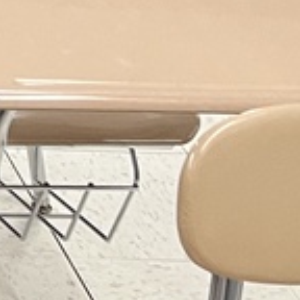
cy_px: -275
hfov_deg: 8.7
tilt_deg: -20.1
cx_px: -629
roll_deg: -0.6
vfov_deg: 10.0
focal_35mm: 163
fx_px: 1598
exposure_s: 1/85
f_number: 1.6
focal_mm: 5.1
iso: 125
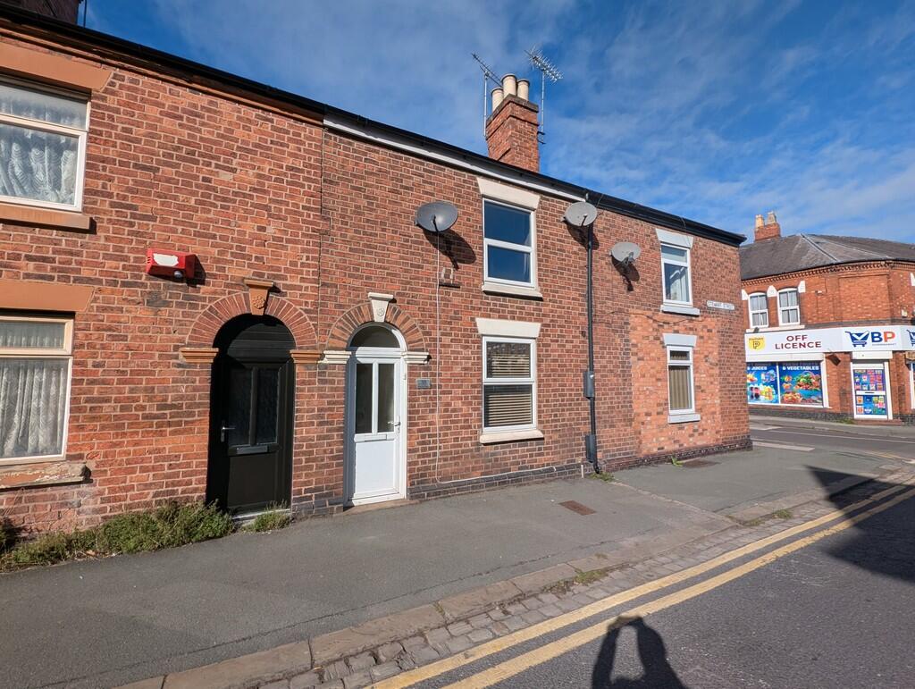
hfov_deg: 106.1
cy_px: 344
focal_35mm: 13
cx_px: 458
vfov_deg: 90.1
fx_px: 344
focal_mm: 1.95
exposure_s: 1/2817
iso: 45
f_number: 2.2
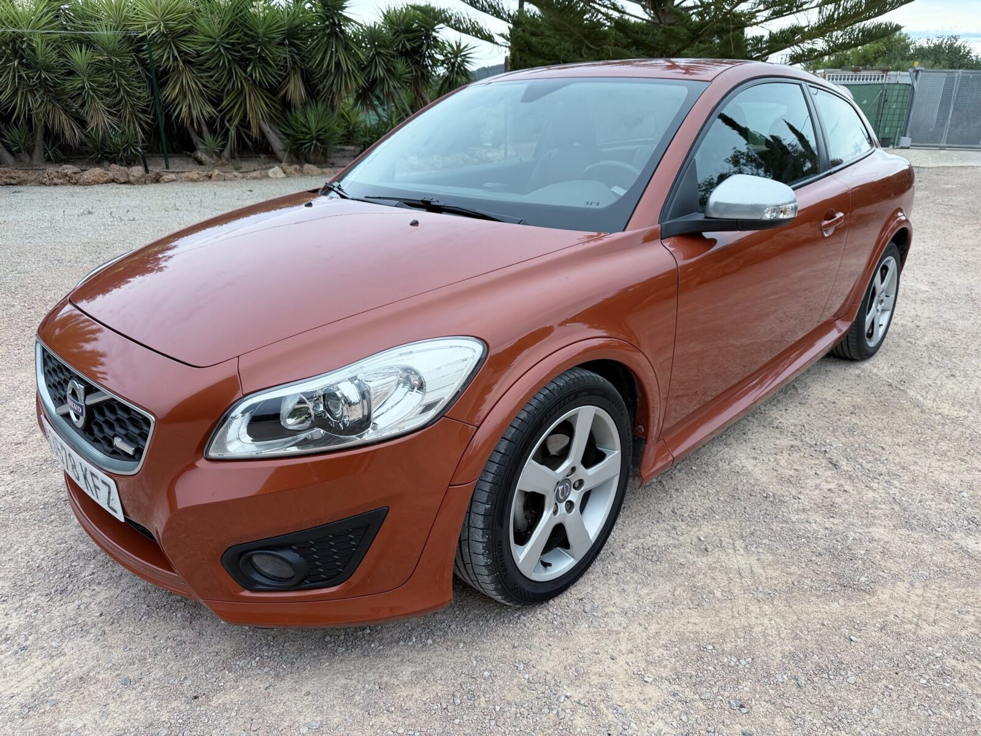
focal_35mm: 24
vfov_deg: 56.8
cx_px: 490
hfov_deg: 71.6
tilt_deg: -18.7
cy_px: 368
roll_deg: -0.9
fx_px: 680
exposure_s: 1/323
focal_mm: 6.76
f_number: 1.78
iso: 80
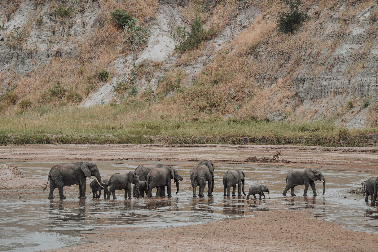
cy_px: 126
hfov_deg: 5.6
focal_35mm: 371
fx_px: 3895
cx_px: 189
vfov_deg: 3.7
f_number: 7.1
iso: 320
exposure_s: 1/800
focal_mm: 371
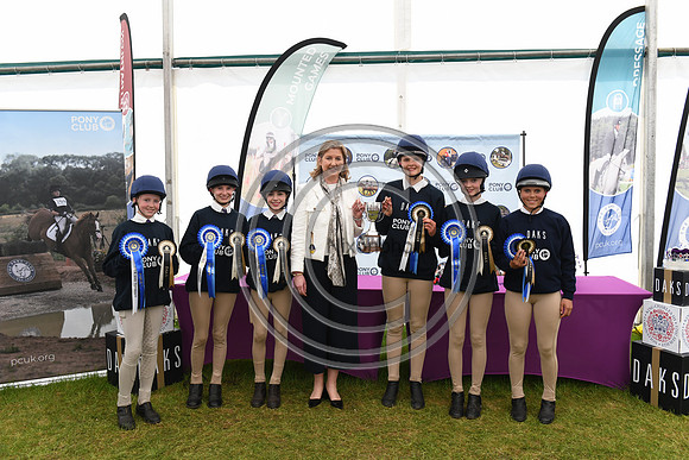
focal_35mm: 31
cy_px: 230
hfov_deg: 60.3
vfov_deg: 42.3
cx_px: 344
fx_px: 593
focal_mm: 31
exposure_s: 1/400
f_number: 5.6
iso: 640
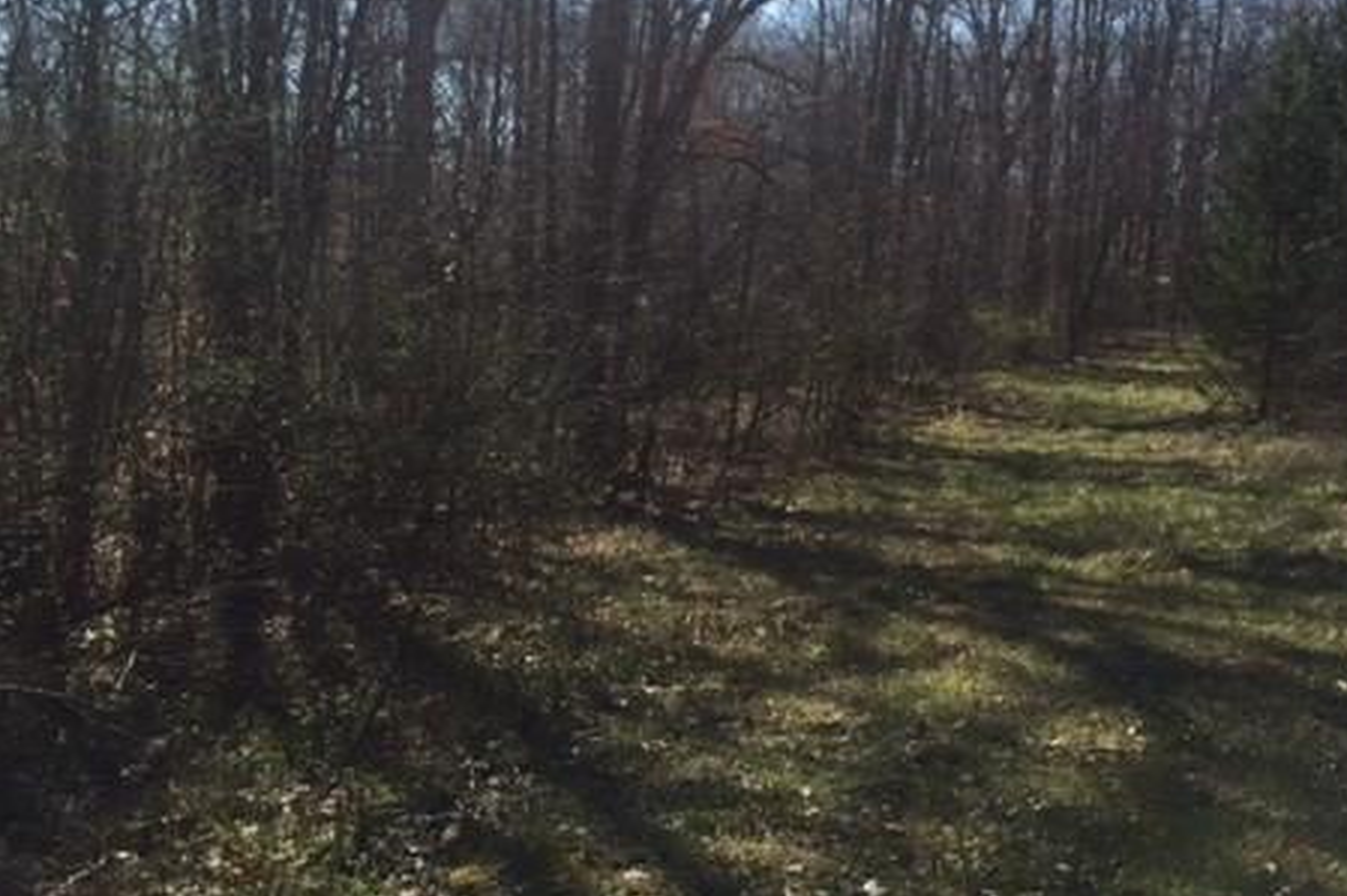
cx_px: 810
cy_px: 357
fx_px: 1608
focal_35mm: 43
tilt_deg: -1.2
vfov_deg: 31.1
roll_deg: -1.0
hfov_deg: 45.2
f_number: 2.2
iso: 32
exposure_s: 1/1364
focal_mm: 4.15
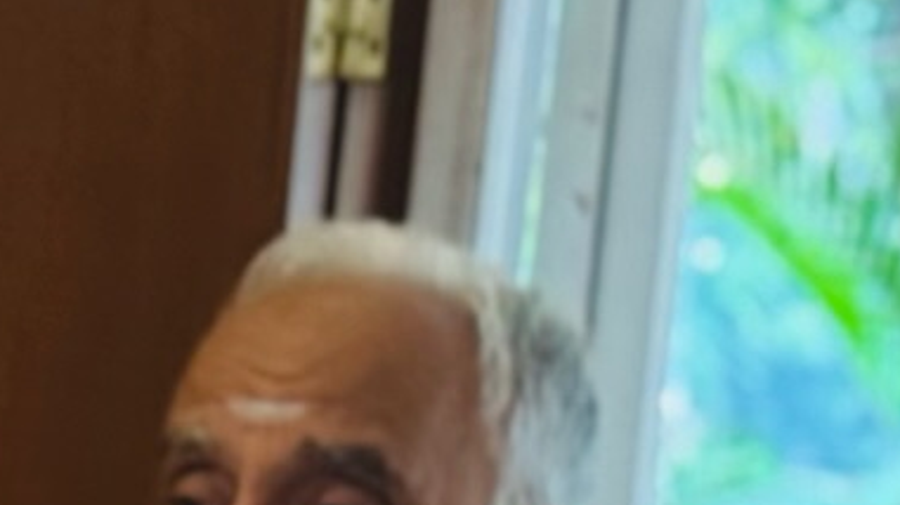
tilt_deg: -11.8
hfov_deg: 7.1
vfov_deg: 4.1
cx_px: -1396
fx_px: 6704
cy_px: 1635
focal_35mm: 281
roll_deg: -2.6
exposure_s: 1/50
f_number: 1.78
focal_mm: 6.76
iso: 250
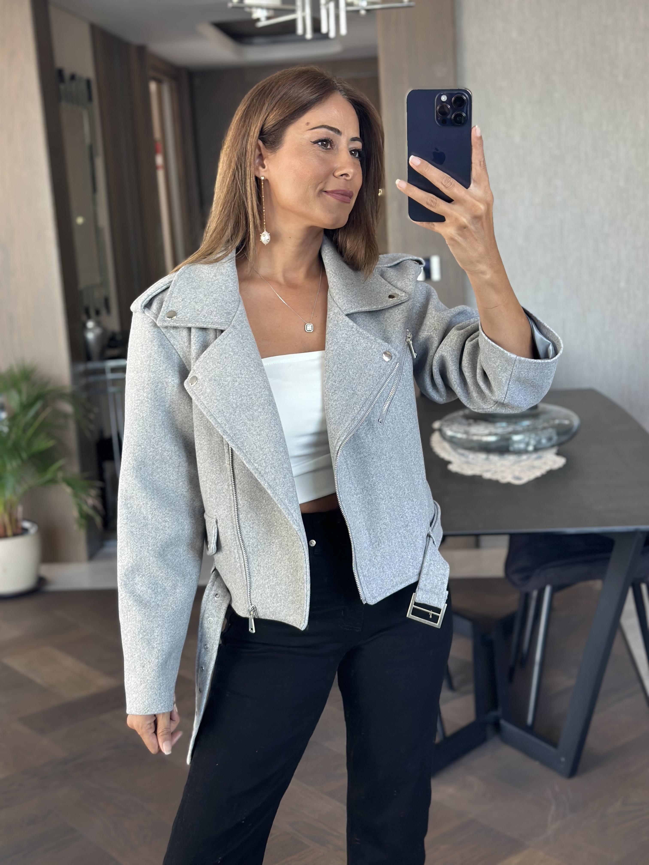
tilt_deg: -18.6
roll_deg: +4.6
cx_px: 324
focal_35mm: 48
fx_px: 1200
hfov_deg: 30.3
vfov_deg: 39.7
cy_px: 432
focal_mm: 6.86
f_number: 1.78
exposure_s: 1/67
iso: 125
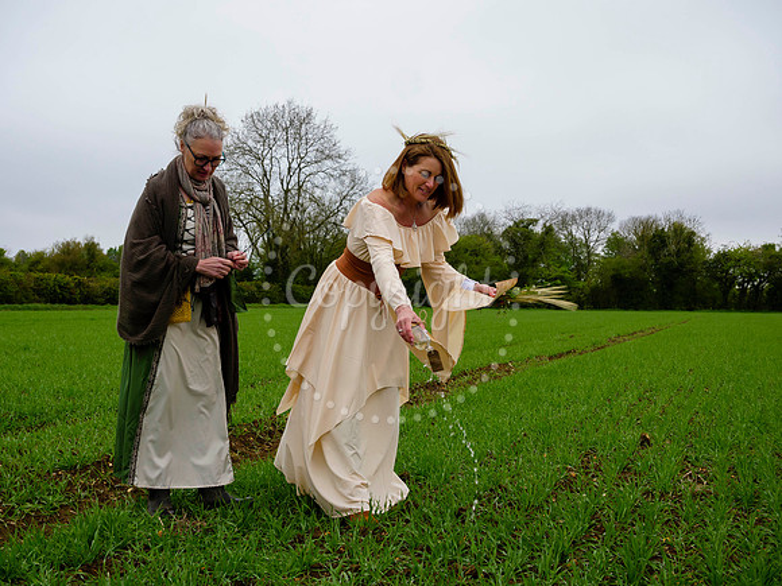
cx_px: 391
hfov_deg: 41.2
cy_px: 293
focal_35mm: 46
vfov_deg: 31.5
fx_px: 1039
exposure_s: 1/250
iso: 320
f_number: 7.1
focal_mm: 23
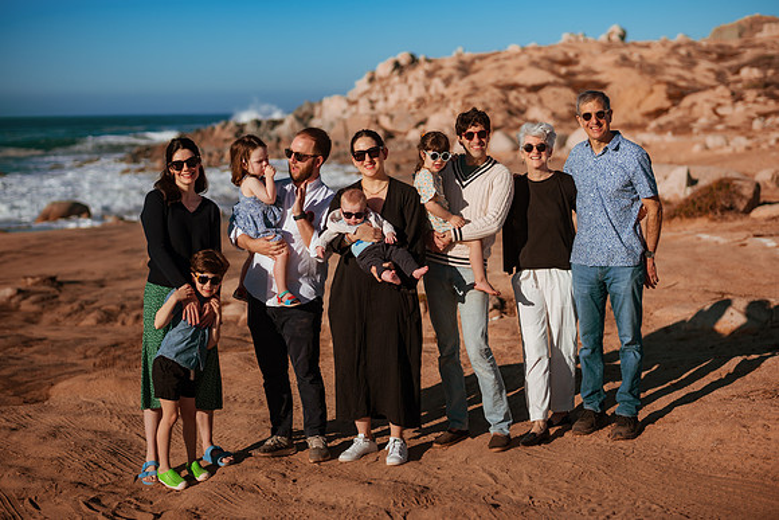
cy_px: 260
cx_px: 390
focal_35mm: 58
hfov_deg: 34.5
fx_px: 1255
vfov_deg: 23.4
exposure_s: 1/8000
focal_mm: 58
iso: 50
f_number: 2.2
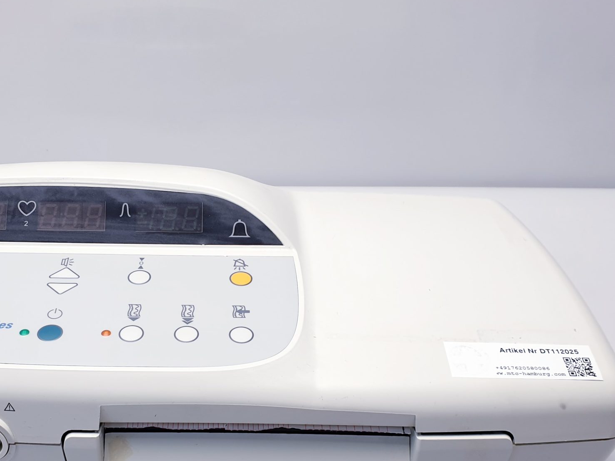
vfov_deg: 32.0
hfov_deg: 41.6
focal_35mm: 45
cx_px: 213
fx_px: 799
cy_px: 301
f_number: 2.4
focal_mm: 4.3
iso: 64
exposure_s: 1/100
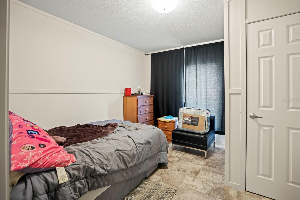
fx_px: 133
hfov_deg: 96.7
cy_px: 100
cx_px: 150
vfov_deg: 73.7
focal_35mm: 16
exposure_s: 1.6
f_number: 4
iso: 100
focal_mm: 16
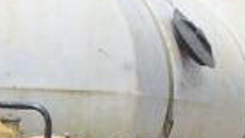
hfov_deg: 3.7
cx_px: 636
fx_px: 3772
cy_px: 249
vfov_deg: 2.1
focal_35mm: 580
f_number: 18
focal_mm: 50
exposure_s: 1/250
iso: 400
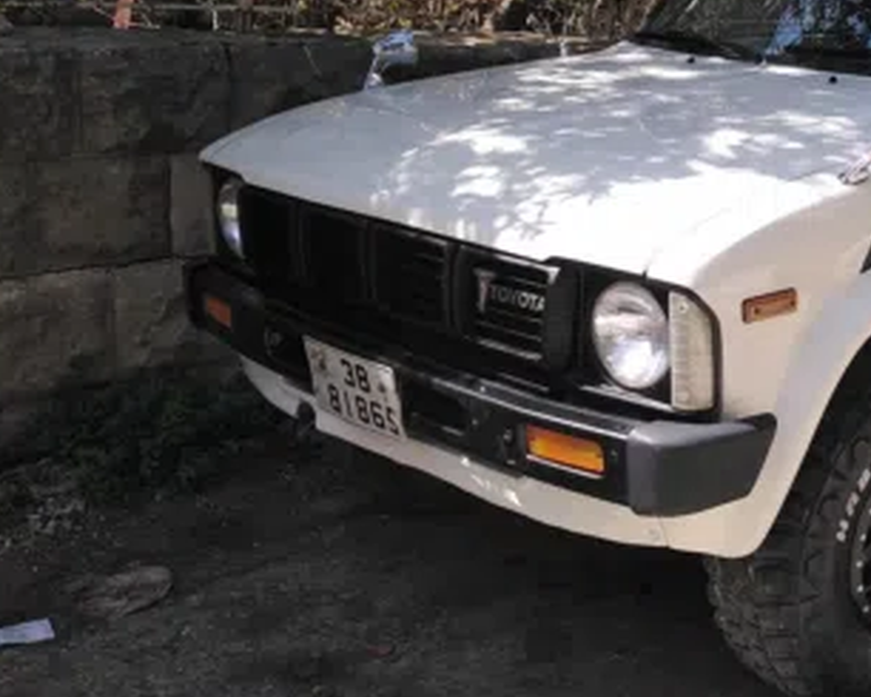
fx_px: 1367
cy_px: 276
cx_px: 868
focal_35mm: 53
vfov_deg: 28.6
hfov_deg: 32.5
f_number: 1.8
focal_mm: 3.62
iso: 100
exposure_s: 1/682
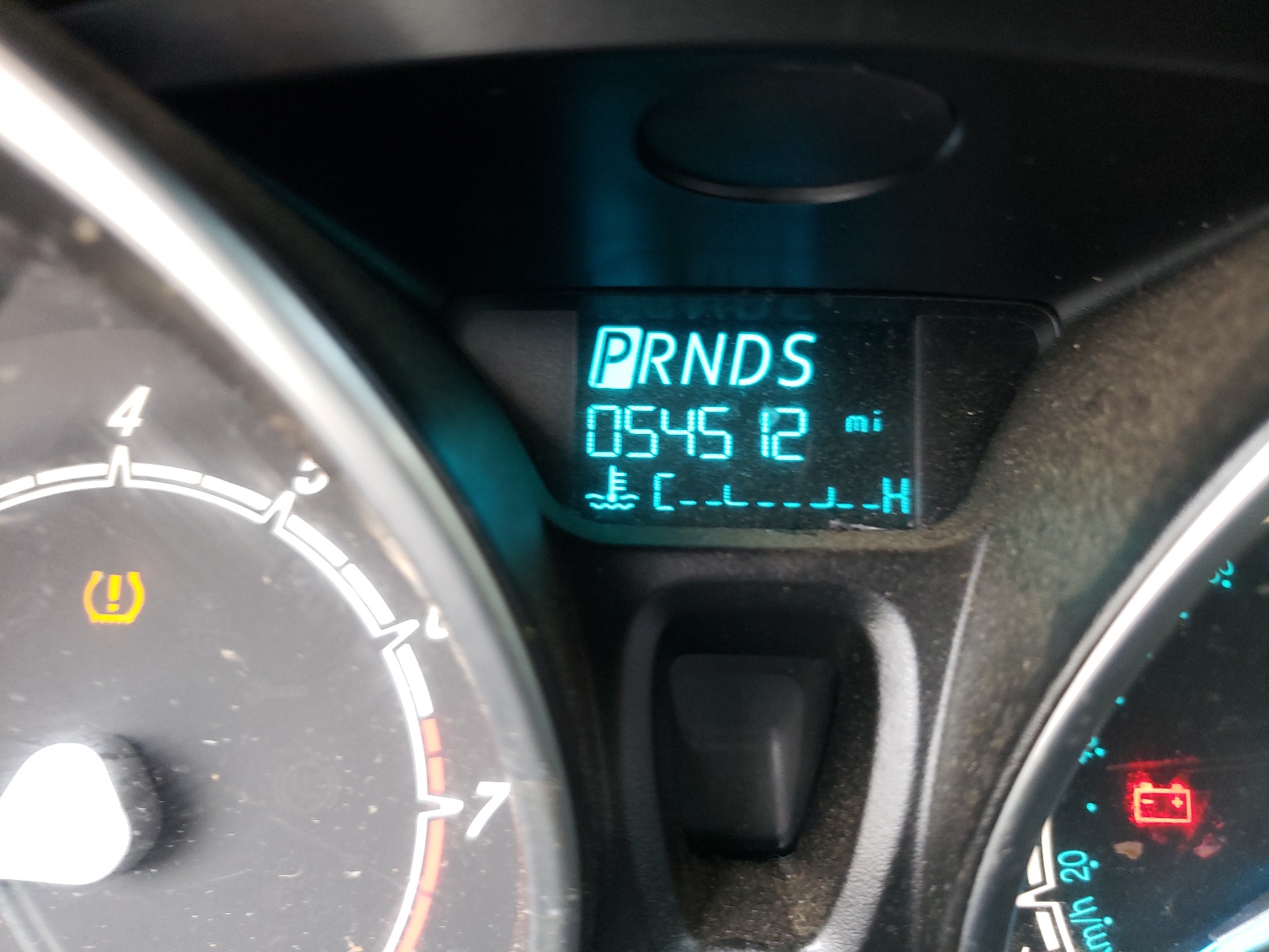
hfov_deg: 67.3
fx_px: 953
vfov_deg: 53.1
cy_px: 476
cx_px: 634
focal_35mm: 26
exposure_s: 1/50
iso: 182
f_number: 1.5
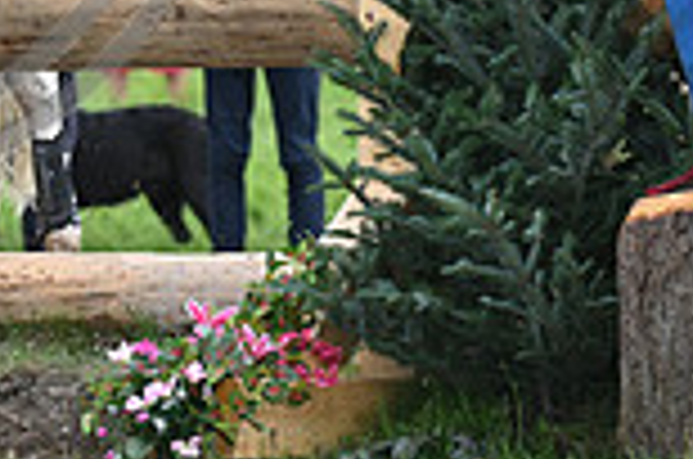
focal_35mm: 1058
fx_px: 20324
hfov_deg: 2.0
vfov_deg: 1.3
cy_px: -317
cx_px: -266
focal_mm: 280
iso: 800
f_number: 5
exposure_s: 1/1600
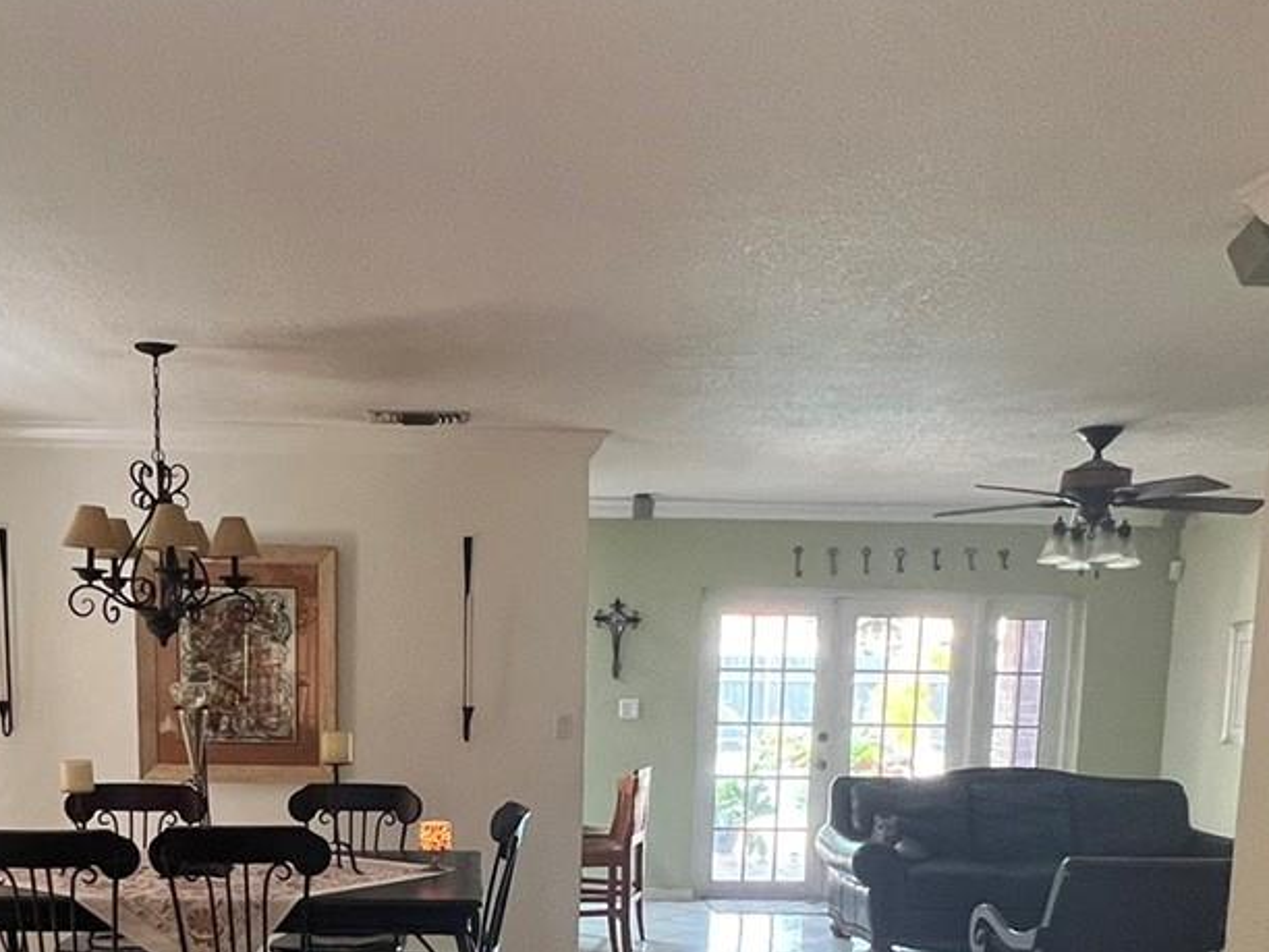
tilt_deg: -8.3
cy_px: 852
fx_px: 1246
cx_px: 506
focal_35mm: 34
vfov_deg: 38.9
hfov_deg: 53.6
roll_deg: -0.3
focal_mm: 1.57
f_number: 1.8
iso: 400
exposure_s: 1/60
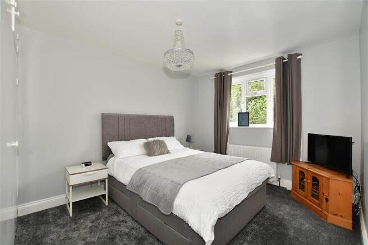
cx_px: 184
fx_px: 153
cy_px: 122
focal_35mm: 15
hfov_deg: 100.4
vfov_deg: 77.3
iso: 250
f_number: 5
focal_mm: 10
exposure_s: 1/60
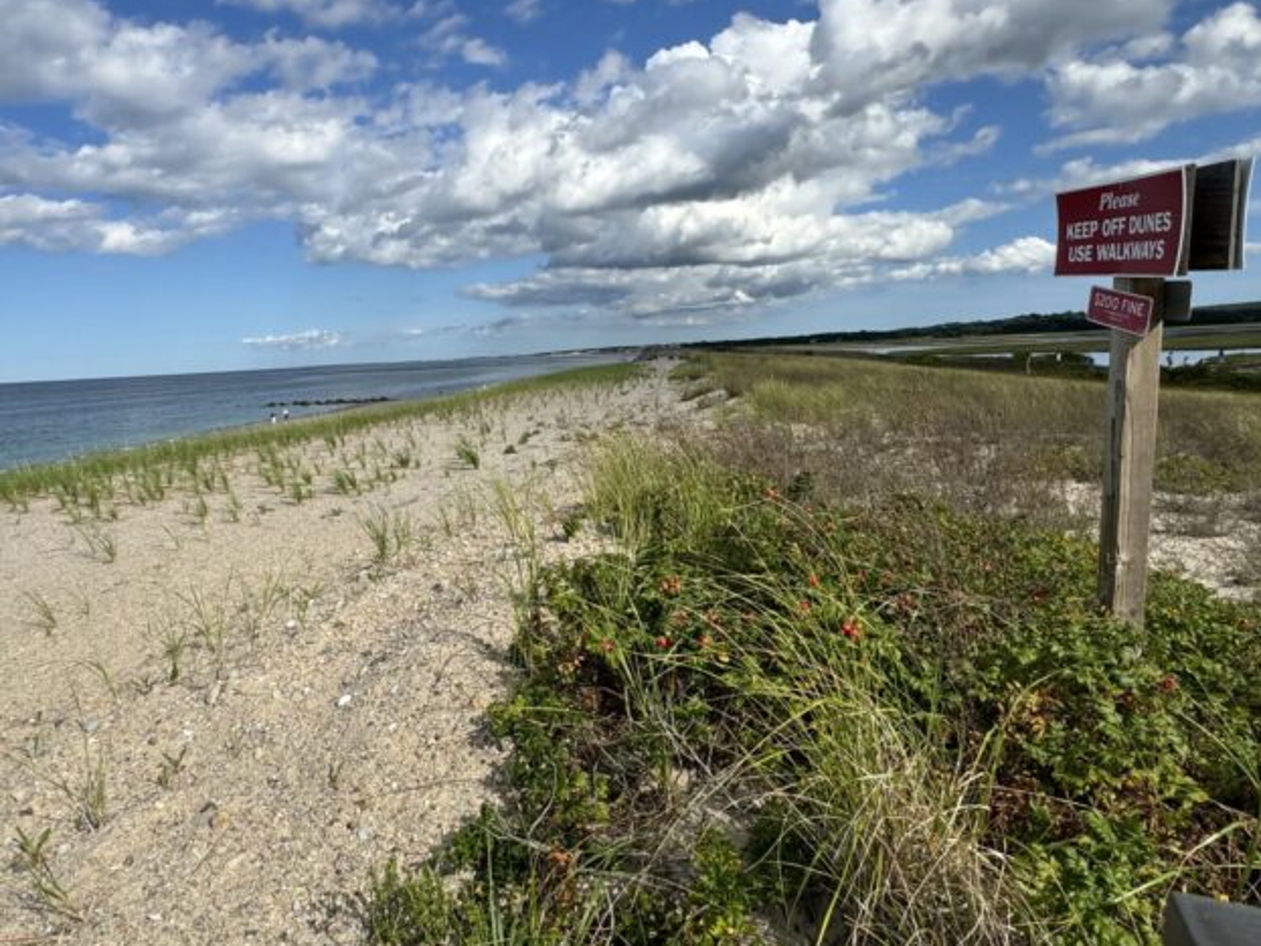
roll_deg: +2.6
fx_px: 838
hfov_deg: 73.6
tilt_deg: -8.1
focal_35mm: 23
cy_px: 472
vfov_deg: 58.9
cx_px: 551
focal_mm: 2.22
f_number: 2.2
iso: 50
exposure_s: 1/1880
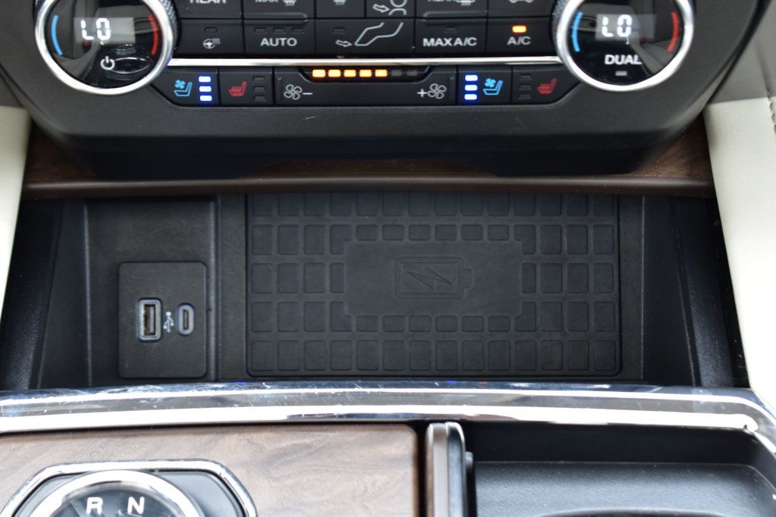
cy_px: 258
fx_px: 1778
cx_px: 388
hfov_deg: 24.6
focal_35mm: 82
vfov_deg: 16.5
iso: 400
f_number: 6.3
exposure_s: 1/20
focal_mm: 55
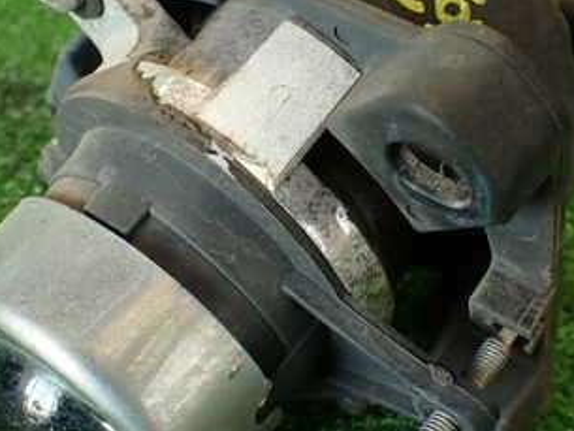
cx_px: 284
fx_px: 1045
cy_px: 177
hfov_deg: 30.7
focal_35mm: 63
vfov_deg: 23.3
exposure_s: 1/50
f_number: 2.4
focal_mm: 5.79
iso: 200
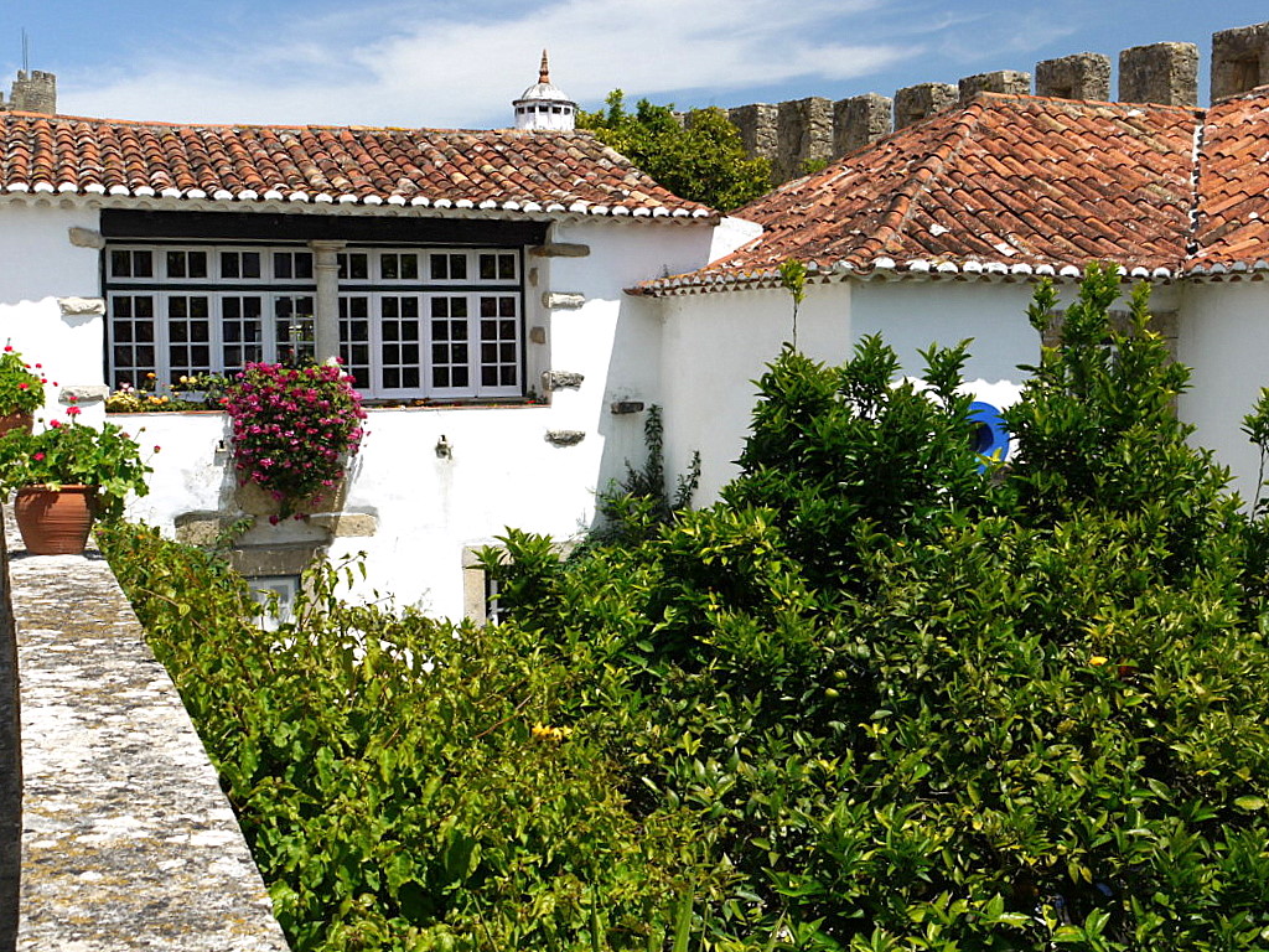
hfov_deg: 44.8
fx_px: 1540
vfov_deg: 34.3
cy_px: 476
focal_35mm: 42
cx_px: 634
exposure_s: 1/200
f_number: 7.1
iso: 100
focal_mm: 21
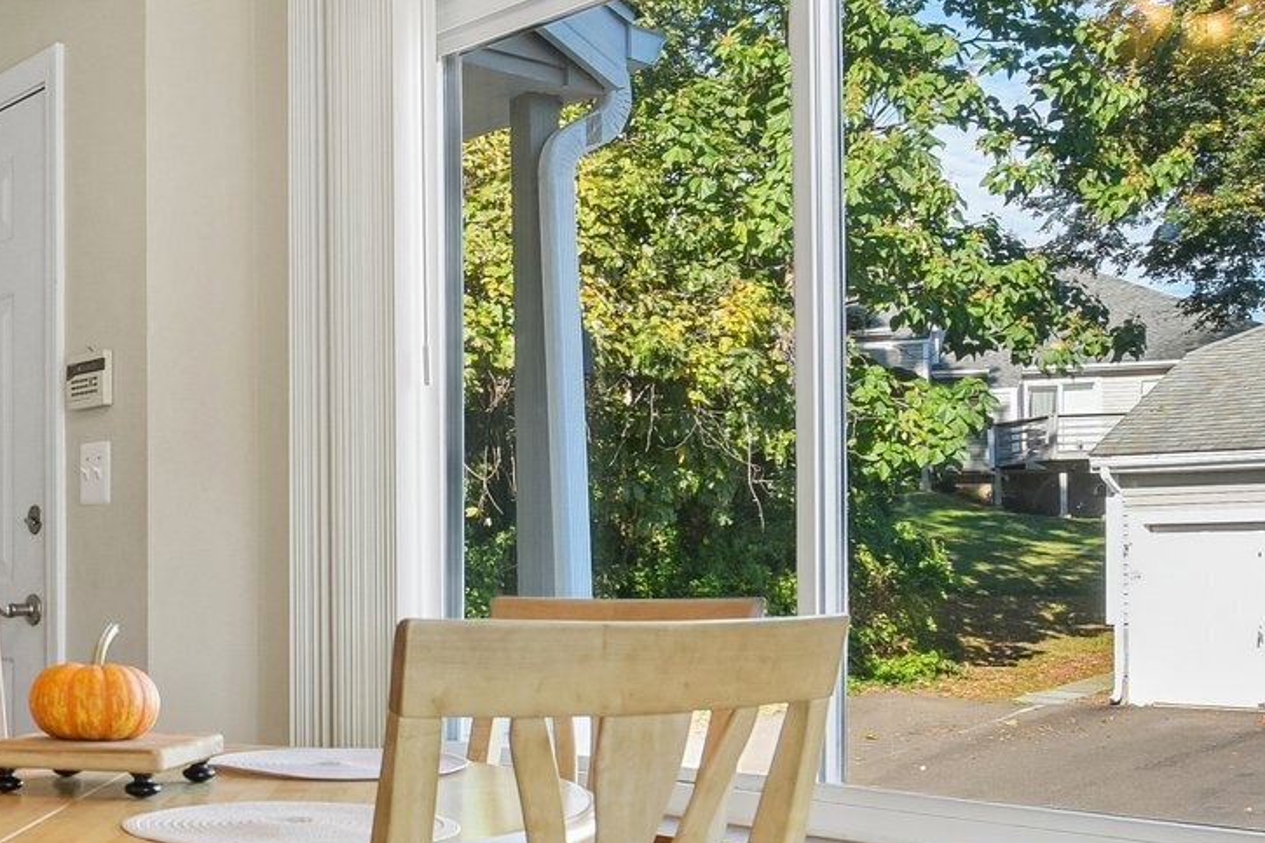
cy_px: 605
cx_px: 127
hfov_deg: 38.3
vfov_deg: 27.8
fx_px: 1686
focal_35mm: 48
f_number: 11
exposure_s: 1/40
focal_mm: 17
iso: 400
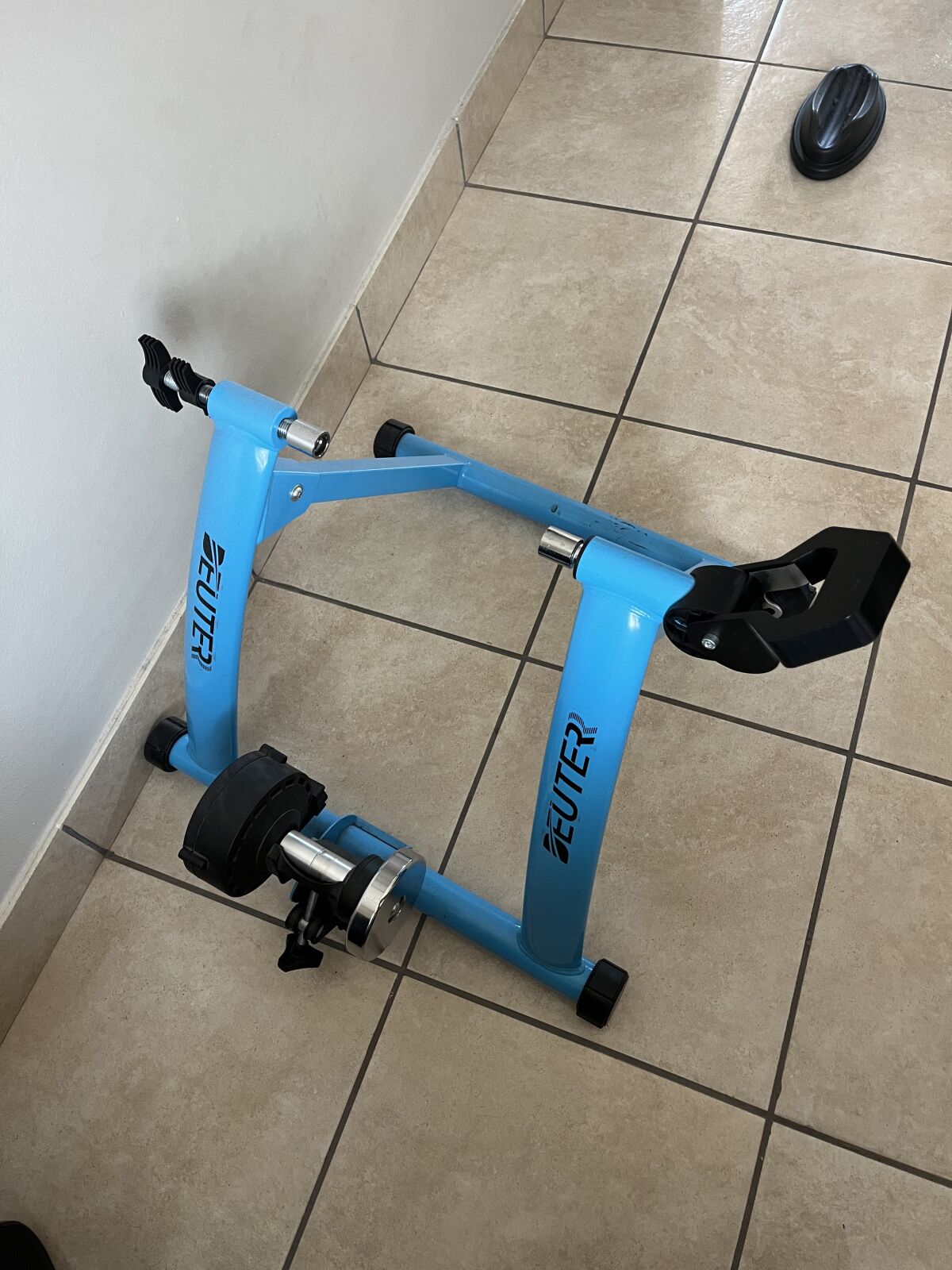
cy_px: 635
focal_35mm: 26
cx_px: 476
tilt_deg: -62.8
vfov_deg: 67.3
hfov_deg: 53.1
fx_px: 953
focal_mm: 5.1
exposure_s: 1/60
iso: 200
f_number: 1.6
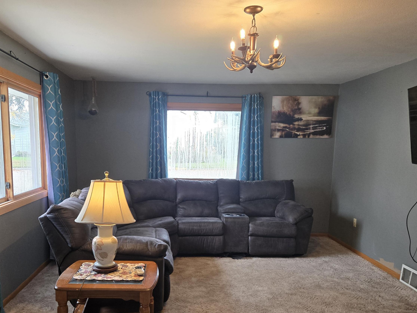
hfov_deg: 58.2
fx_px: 373
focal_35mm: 31
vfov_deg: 44.8
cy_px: 207
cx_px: 182
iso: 200
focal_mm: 5.4
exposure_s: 1/120
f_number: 1.8
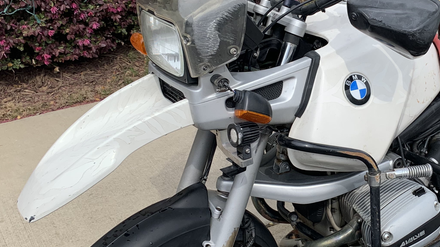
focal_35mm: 56
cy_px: 129
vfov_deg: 21.4
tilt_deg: -26.0
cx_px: 365
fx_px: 653
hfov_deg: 35.7
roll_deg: +2.7
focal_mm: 4.25
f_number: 1.8
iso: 25
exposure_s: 1/1054
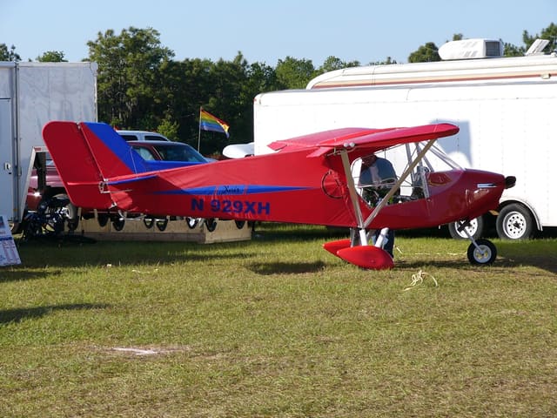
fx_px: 2124
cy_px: 209
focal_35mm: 132
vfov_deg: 11.2
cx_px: 278
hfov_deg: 14.9
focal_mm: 17.4
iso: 50
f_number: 4
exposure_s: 1/500
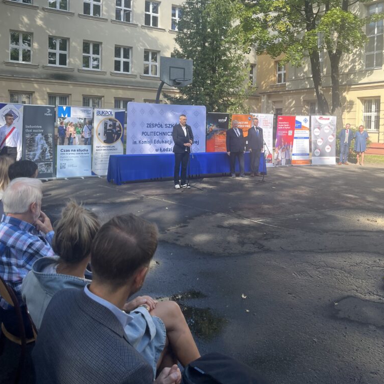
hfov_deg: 52.5
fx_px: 389
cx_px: 192
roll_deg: +0.4
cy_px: 137
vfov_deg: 51.8
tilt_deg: -1.9
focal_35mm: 31
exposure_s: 1/928
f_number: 1.6
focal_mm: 5.1
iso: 50
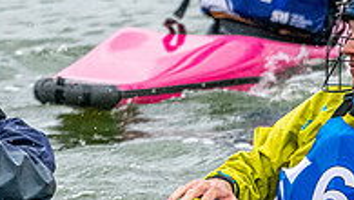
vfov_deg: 0.9
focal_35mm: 1306
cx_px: 26
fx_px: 12267
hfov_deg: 1.7
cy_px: 156
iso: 3200
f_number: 8
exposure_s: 1/2500
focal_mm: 360
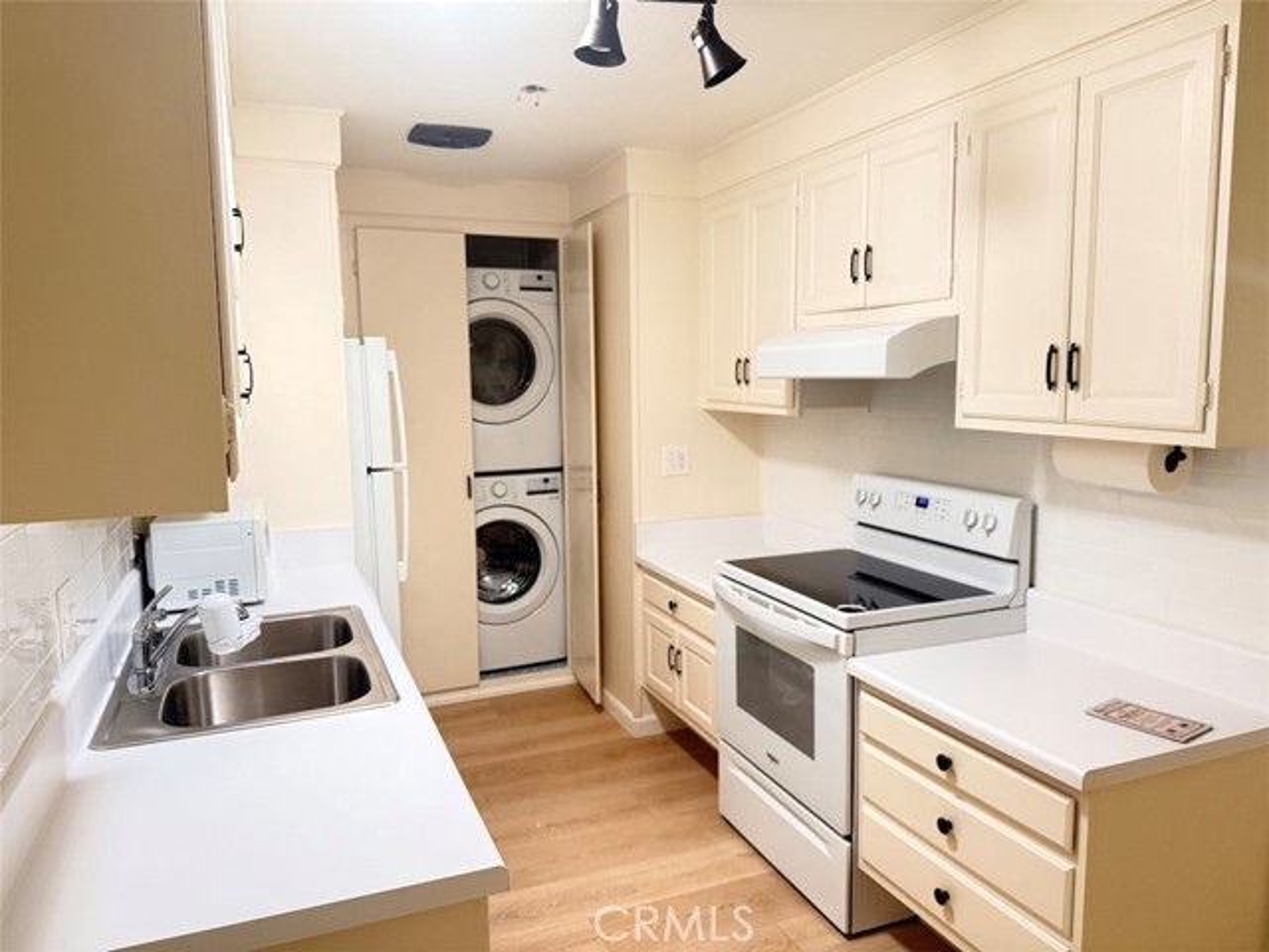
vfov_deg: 56.8
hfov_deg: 71.6
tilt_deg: -6.3
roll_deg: +1.2
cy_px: 476
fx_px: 880
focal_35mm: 24
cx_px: 634
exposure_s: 1/60
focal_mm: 6.76
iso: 400
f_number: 1.78
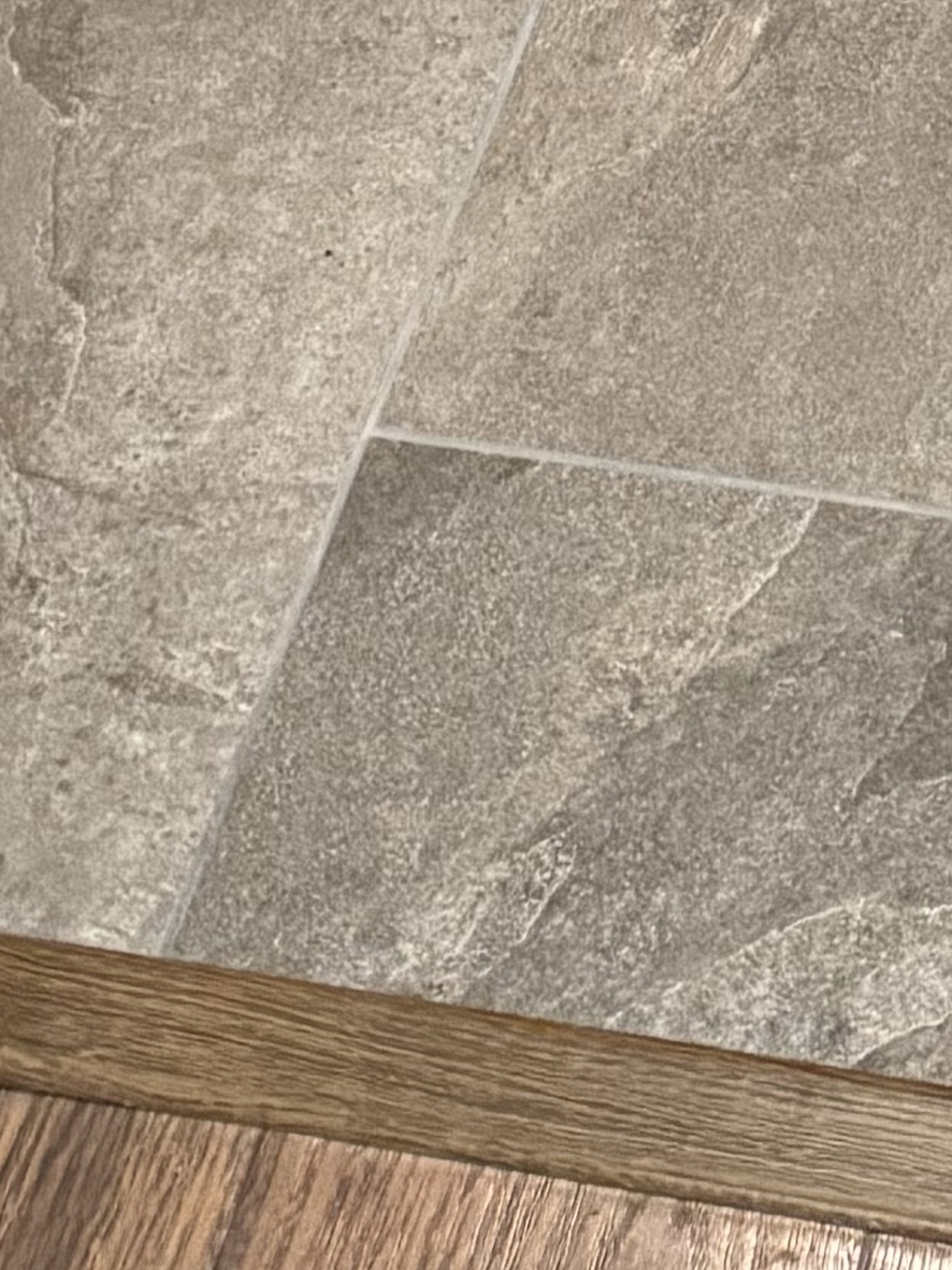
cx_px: 1479
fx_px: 4255
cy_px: -1148
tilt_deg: -33.8
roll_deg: -1.5
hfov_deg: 12.1
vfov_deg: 14.5
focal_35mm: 116
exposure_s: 1/60
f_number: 1.78
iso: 800
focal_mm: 6.76
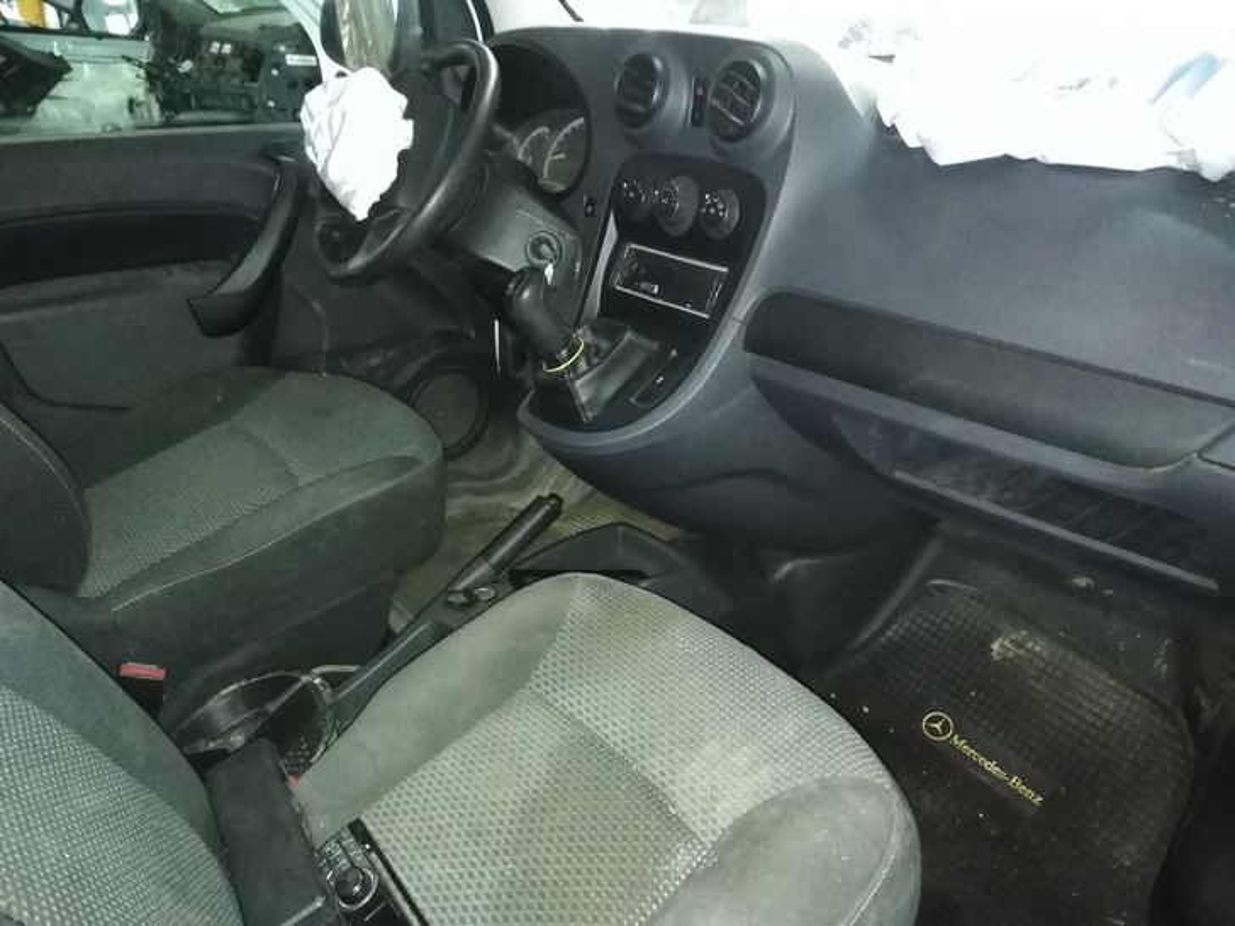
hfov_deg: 67.3
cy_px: 463
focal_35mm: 26
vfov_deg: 53.1
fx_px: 928
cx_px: 618
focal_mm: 3.46
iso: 2407
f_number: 2.2
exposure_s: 1/12
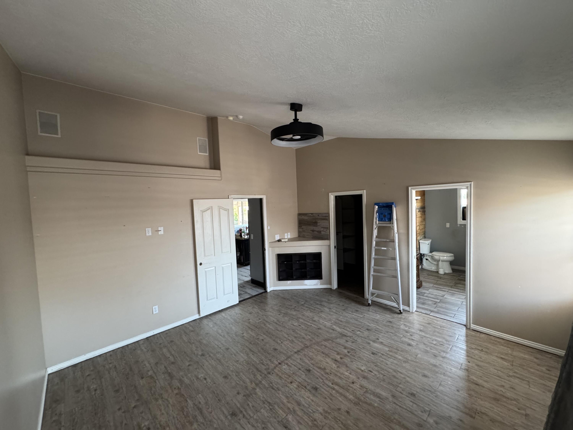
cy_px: 215
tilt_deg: -3.0
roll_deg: +2.8
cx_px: 286
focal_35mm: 14
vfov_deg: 85.7
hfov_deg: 102.1
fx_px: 232
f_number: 2.2
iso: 320
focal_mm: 2.22
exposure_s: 1/75
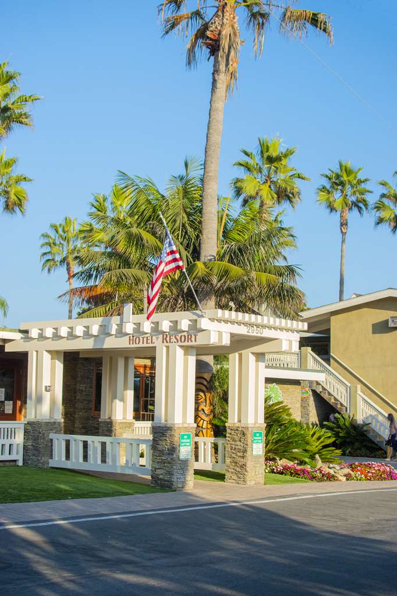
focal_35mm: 52
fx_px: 868
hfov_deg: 25.8
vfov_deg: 37.9
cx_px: 198
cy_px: 298
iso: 800
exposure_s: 1/4000
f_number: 3.5
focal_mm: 35
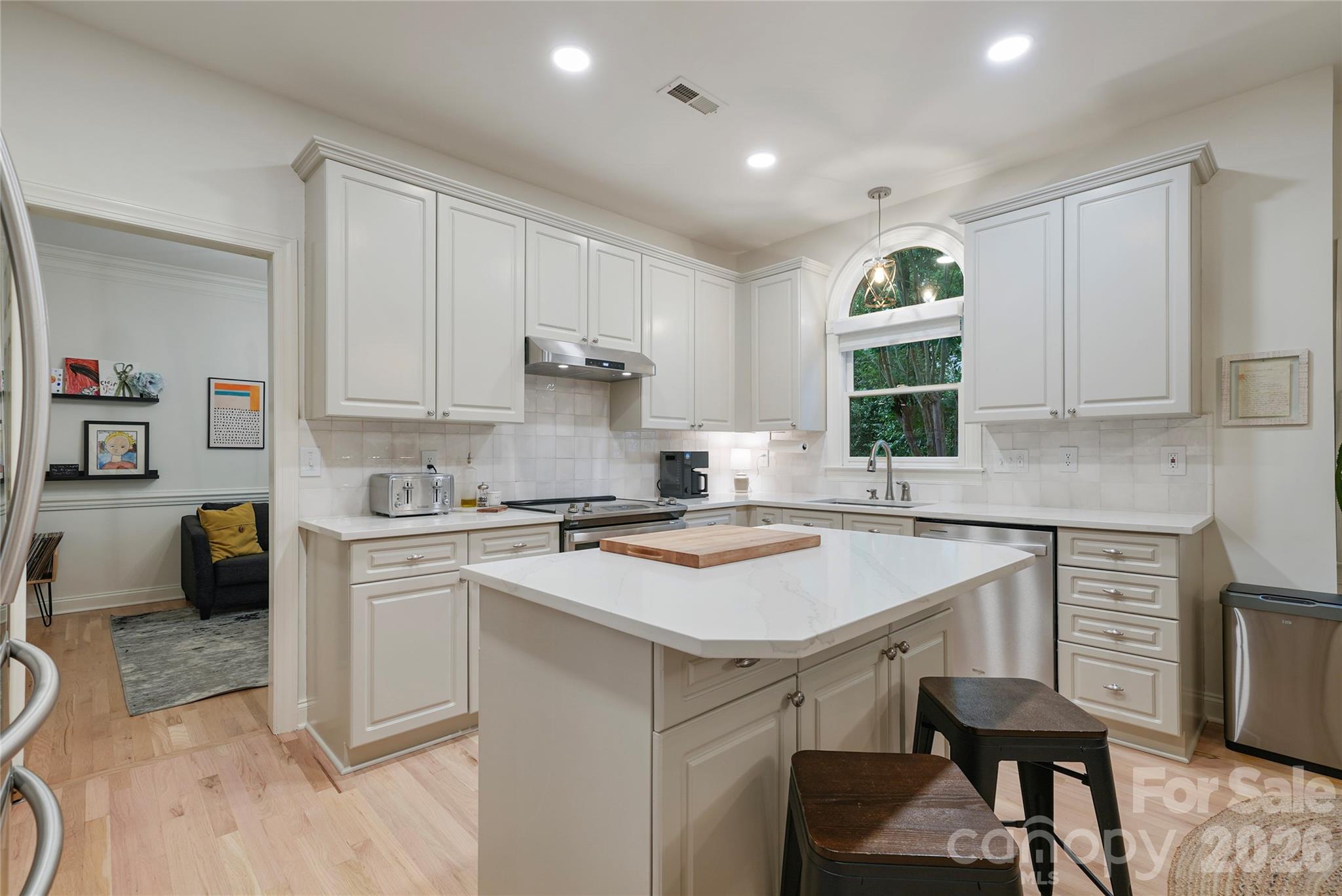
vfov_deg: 73.8
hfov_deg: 96.7
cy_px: 448
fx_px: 597
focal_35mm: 16
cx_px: 671
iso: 100
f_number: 9
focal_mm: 16
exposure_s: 1/1.25
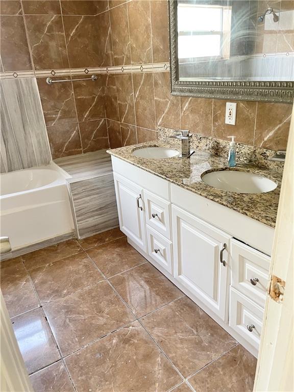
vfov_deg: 67.3
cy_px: 196
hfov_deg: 53.1
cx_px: 147
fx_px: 294
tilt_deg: -24.0
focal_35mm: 26
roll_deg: +3.2
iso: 250
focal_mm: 5.1
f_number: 1.6
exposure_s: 1/60
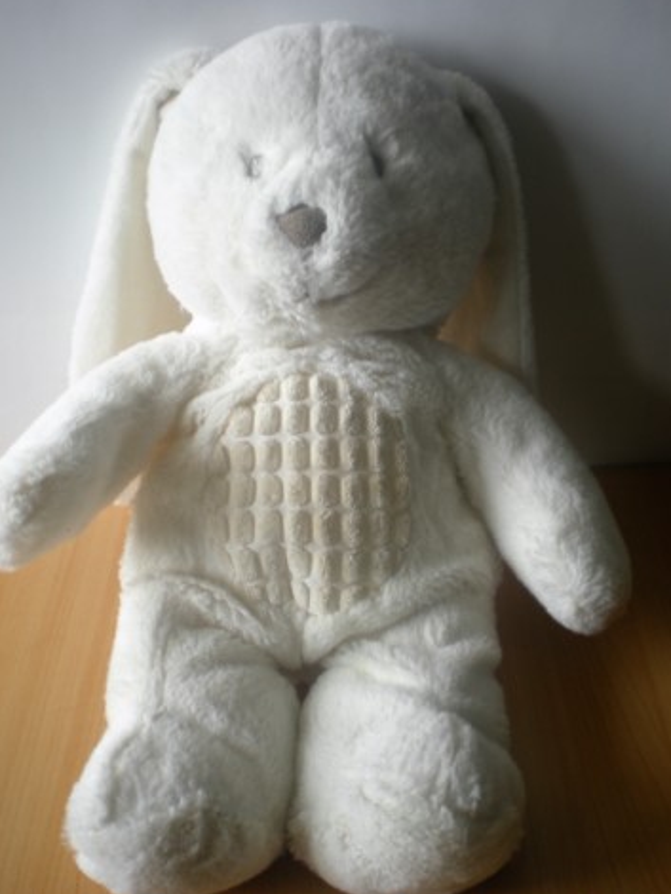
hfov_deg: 34.4
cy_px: 470
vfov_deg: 44.8
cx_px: 325
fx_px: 1085
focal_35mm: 42
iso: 64
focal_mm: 6.3
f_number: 3.1
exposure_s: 1/77.8
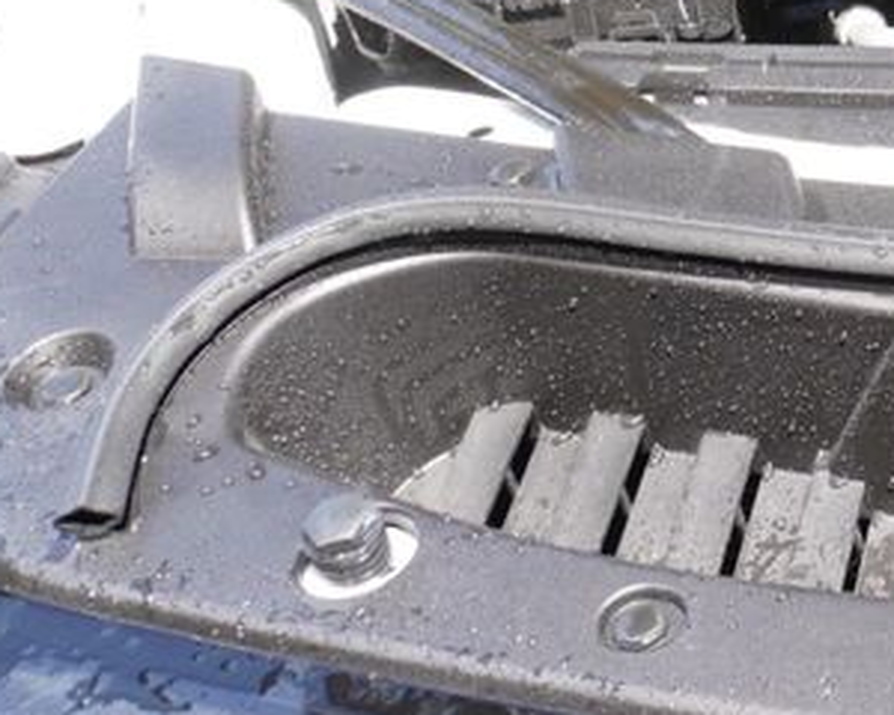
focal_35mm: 77
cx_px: 1413
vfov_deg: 18.9
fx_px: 2037
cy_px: -116
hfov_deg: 20.5
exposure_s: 1/160
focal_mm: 16
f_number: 5
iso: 160
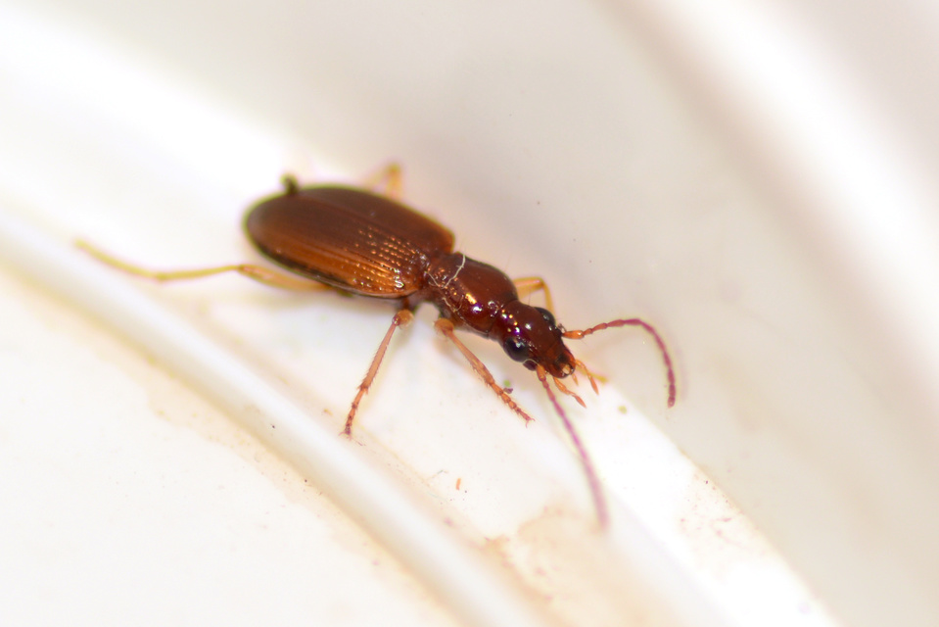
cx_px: 470
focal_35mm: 150
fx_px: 3913
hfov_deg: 13.7
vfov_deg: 9.2
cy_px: 314
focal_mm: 100
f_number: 4.5
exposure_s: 1/200
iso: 100
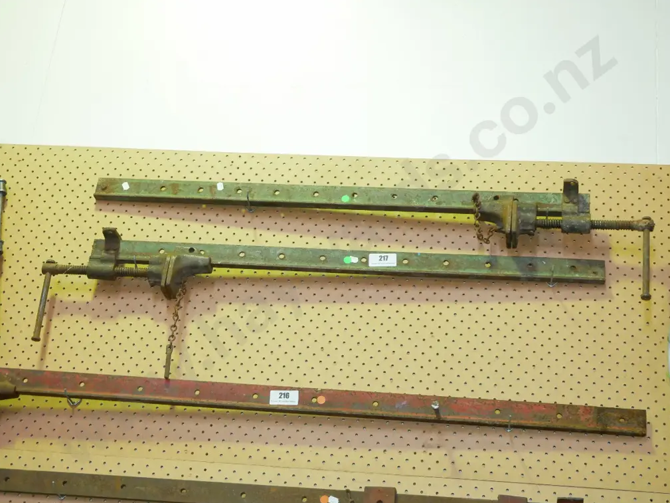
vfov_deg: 22.6
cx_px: 335
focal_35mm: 65
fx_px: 1258
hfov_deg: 29.8
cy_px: 253
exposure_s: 1/160
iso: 3200
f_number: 5.6
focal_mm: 32
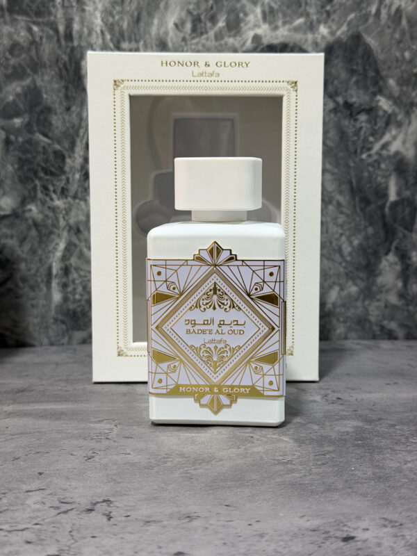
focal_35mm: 48
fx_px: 771
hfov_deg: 30.3
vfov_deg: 39.7
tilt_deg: -6.4
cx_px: 208
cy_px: 278
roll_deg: -0.9
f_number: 1.78
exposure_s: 1/40
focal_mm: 6.76
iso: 200
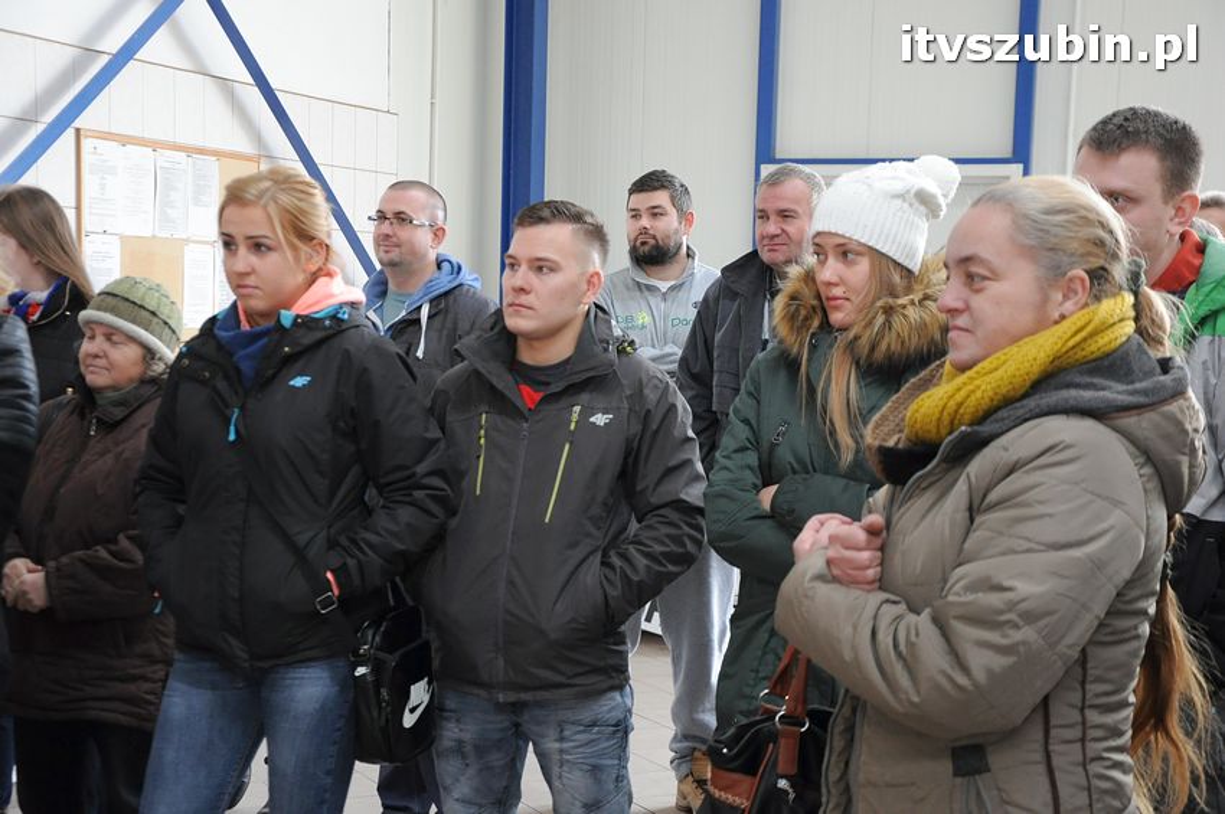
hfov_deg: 31.9
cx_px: 612
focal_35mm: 63
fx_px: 2142
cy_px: 407
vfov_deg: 21.5
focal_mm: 42
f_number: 4.8
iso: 1250
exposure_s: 1/60
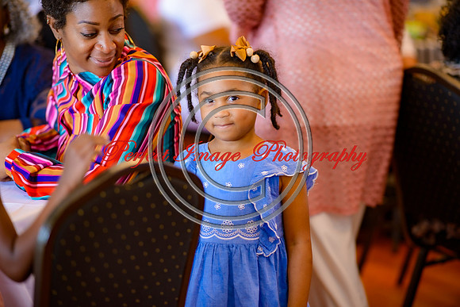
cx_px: 230
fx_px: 1342
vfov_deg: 13.0
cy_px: 154
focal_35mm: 105
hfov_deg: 19.5
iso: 500
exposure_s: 1/100
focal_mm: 105
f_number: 1.8
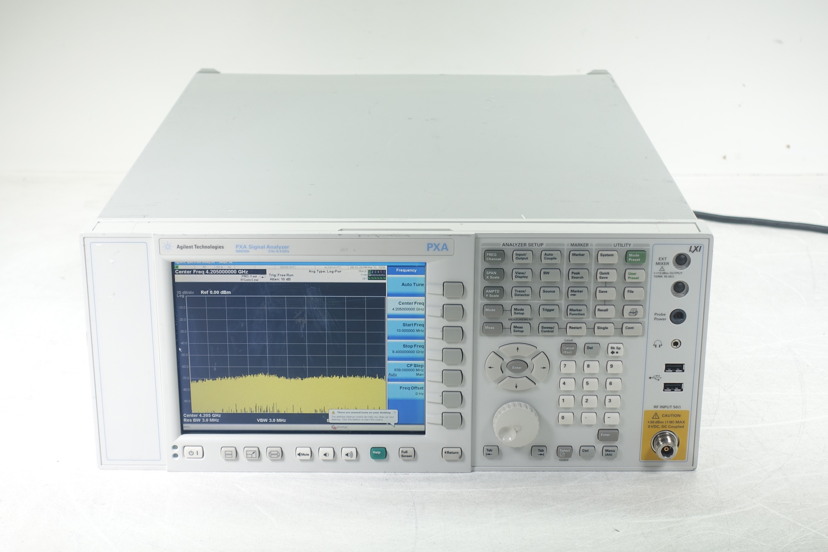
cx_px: 414
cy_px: 276
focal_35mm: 68
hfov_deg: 29.7
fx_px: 1564
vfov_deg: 20.0
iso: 125
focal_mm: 24.82
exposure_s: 1/80
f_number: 3.5
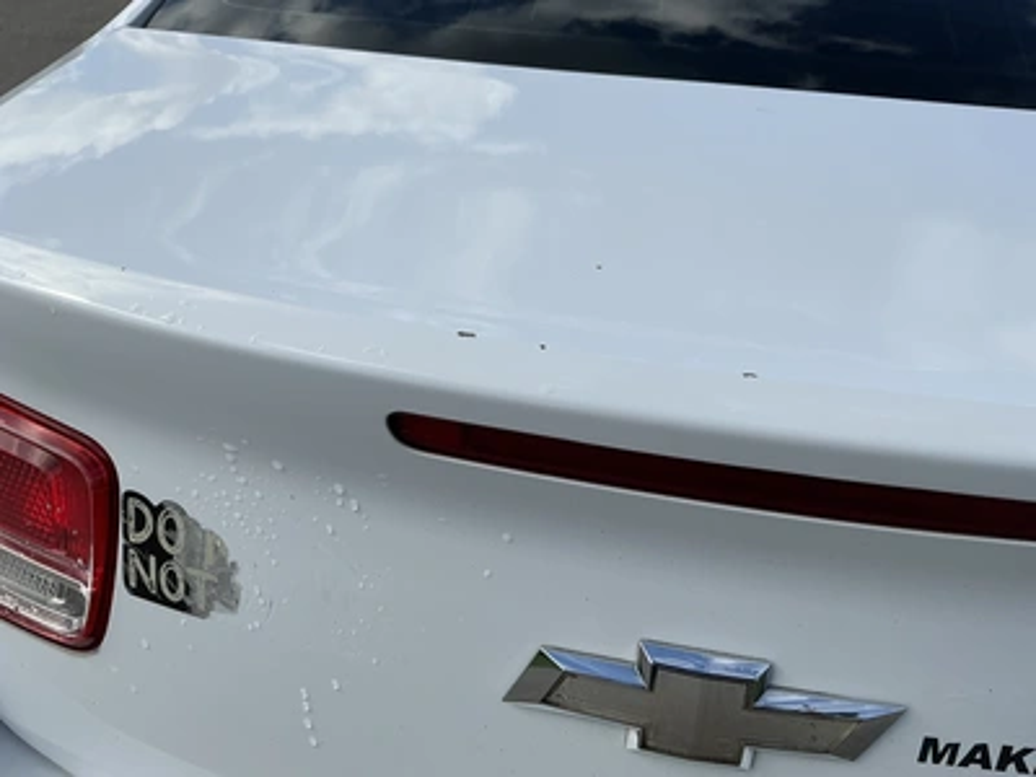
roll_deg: -3.4
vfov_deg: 49.7
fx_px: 838
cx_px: 518
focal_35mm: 28
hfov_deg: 63.4
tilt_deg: -33.8
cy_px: 388
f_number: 1.8
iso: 25
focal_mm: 3
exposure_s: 1/2320
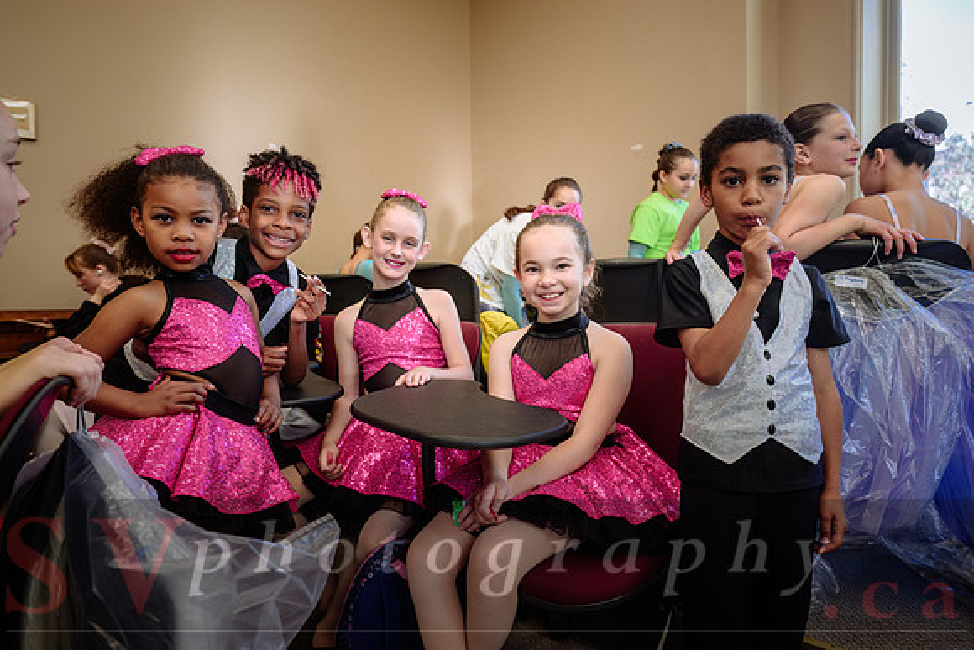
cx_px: 487
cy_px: 325
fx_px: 649
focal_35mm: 24
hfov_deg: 73.7
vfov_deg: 53.2
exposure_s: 1/100
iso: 320
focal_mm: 24
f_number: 4
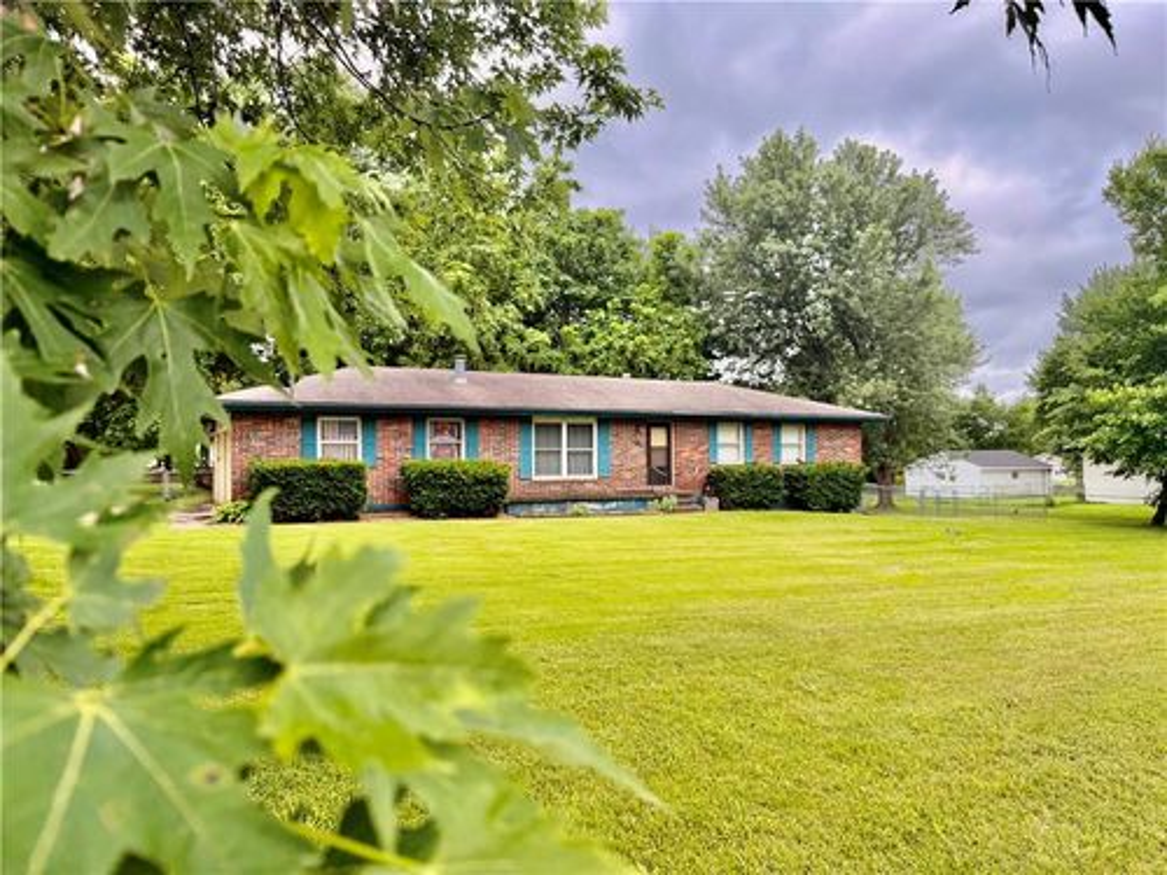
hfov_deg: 71.6
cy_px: 438
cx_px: 584
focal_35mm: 24
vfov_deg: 56.8
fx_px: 809
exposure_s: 1/584
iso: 100
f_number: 1.78
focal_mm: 6.76
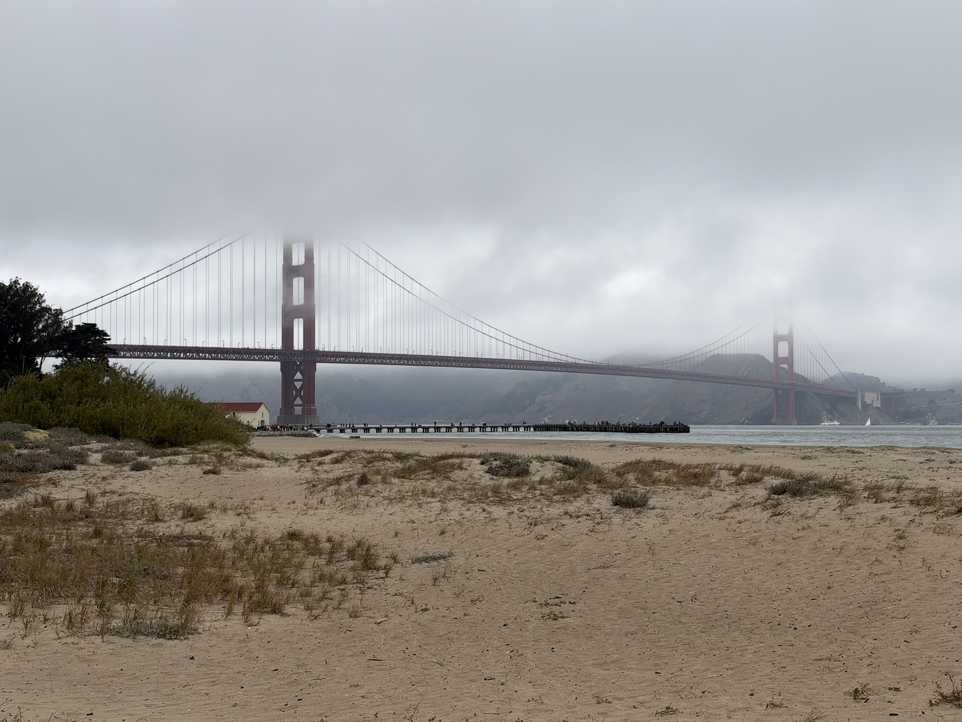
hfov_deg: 39.7
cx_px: 481
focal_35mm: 48
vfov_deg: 30.3
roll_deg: -0.2
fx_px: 1334
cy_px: 361
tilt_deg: +2.4
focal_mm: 6.93
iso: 64
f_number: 1.8
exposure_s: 1/4167
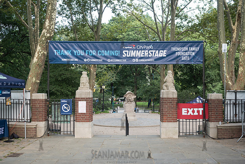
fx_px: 286
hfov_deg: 46.3
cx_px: 122
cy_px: 82
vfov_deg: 31.9
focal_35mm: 42
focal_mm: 42
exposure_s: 1/320
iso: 500
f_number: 4.5
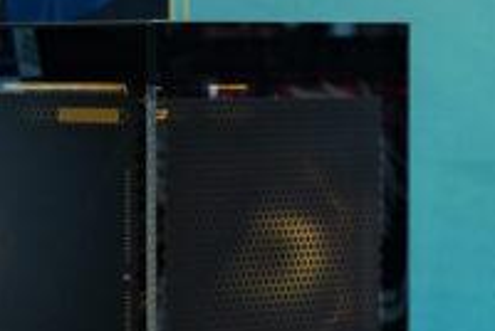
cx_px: -398
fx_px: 2465
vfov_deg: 7.7
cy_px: 125
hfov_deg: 10.7
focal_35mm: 179
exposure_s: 1/100
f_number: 4
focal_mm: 35
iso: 400
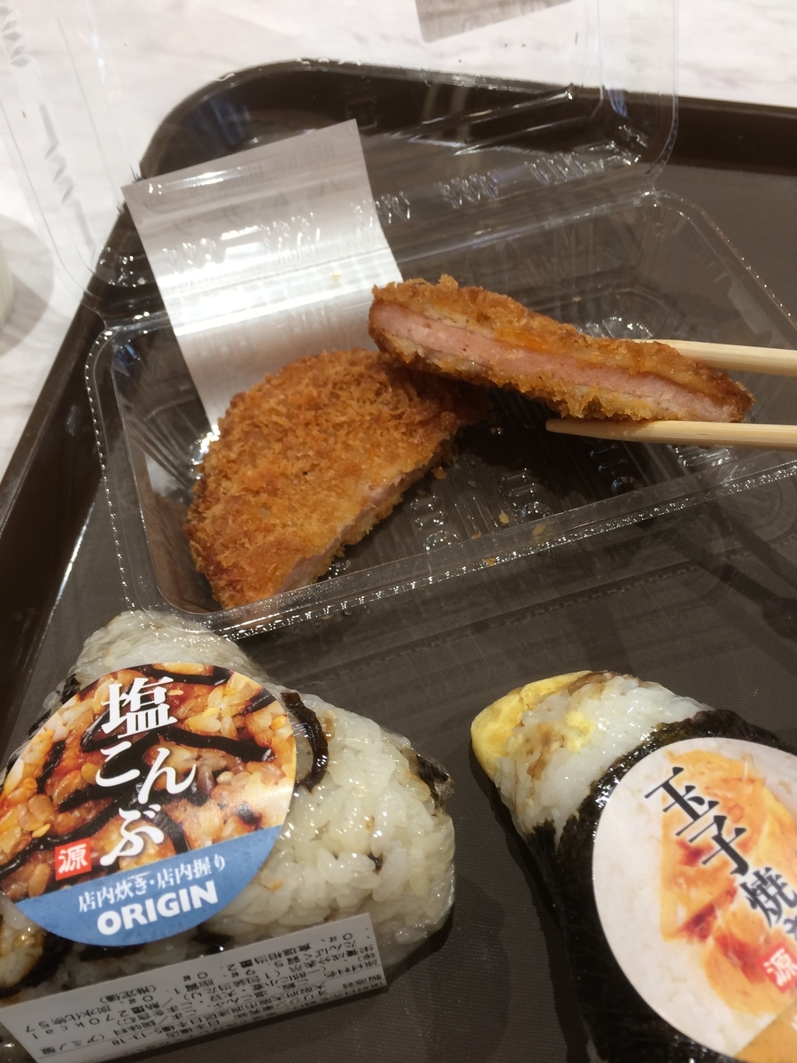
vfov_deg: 61.7
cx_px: 398
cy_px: 532
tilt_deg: -59.8
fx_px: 890
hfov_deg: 48.2
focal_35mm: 29
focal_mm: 4.15
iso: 40
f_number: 2.2
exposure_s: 1/30
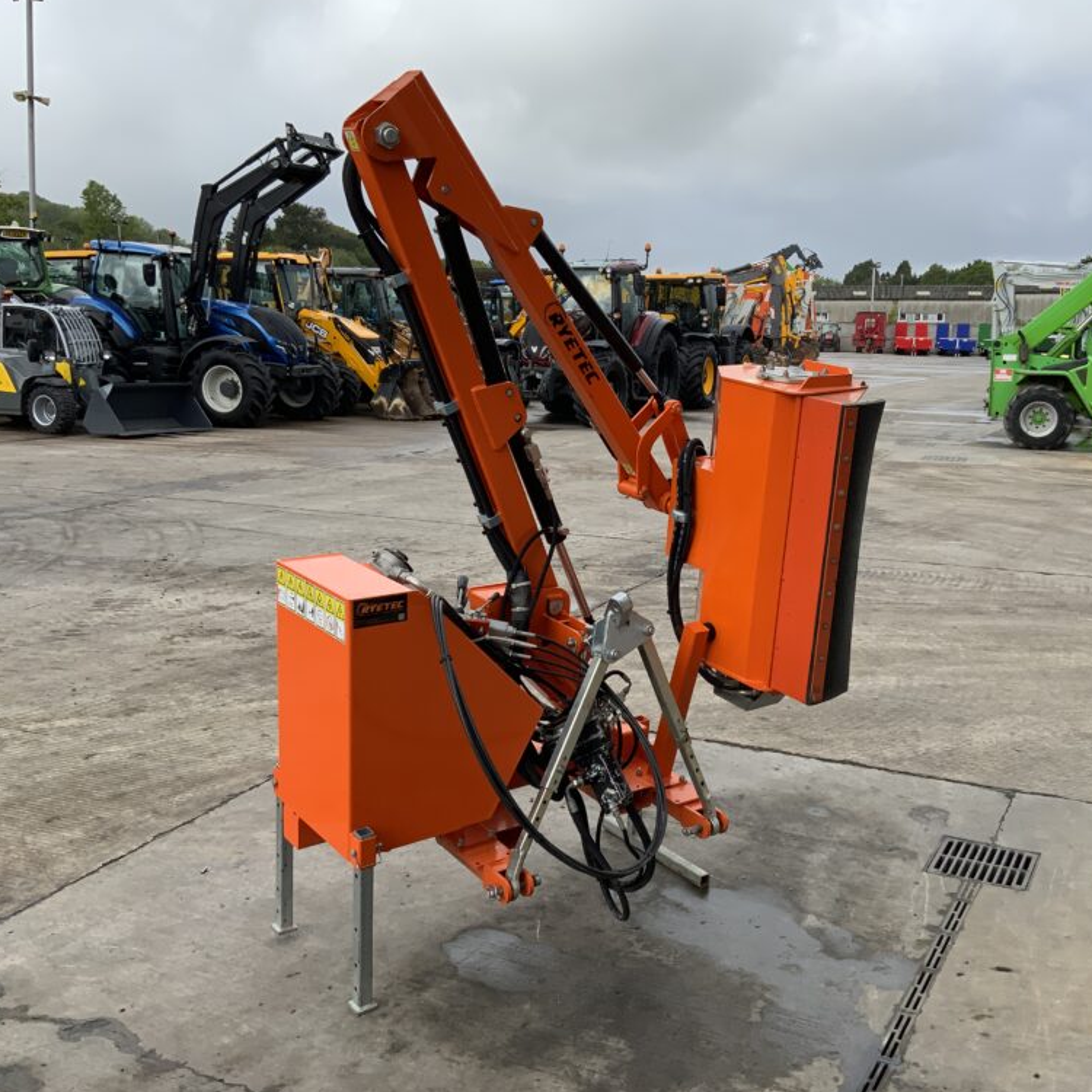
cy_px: 540
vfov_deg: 47.2
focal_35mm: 35
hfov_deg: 47.0
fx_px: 1249
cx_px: 645
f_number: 1.8
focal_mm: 3
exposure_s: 1/1195
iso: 16
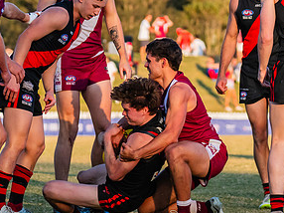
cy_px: 88
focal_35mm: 481
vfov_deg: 3.1
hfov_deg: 4.1
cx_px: 144
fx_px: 3943
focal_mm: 170
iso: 800
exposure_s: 1/1250
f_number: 6.3
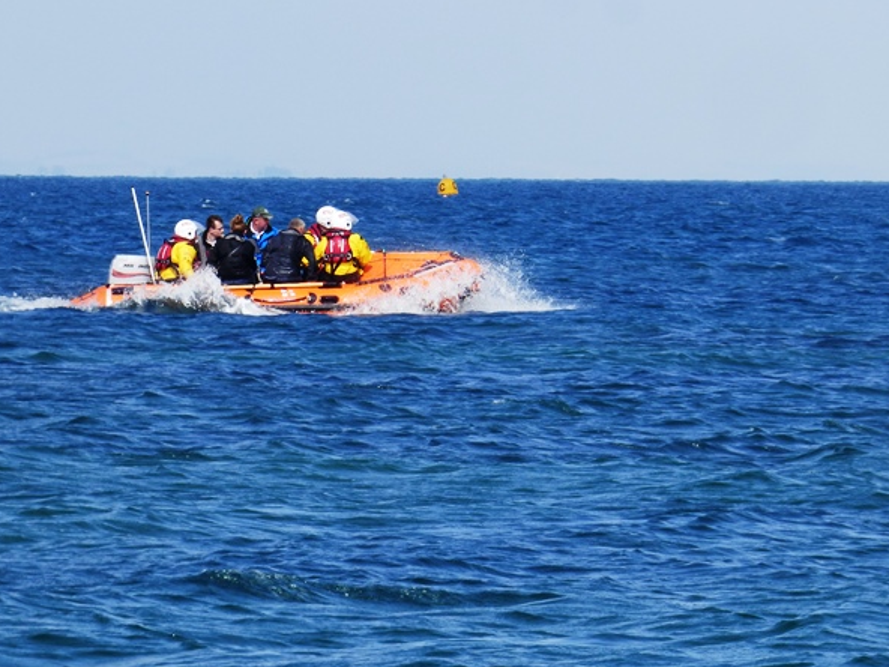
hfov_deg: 3.2
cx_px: 377
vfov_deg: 2.4
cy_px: 281
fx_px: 15871
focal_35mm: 618
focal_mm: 74.38
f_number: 5.6
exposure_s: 1/500
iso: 100
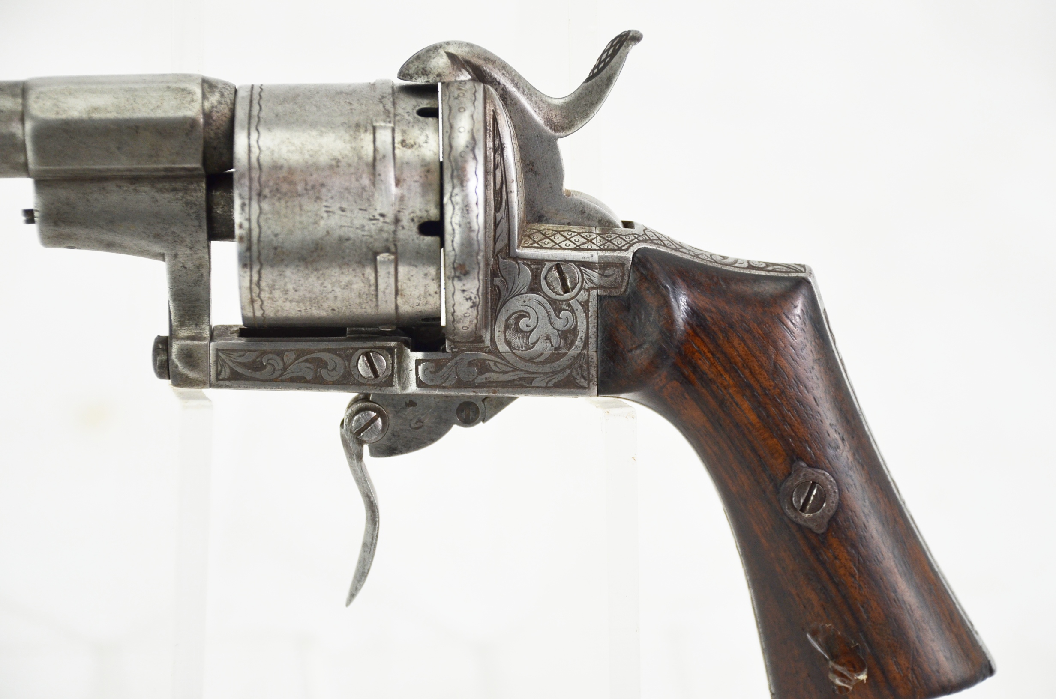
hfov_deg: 17.1
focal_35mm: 120
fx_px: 3513
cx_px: 528
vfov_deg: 11.4
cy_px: 350
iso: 500
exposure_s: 1/250
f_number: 5.6
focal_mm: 80
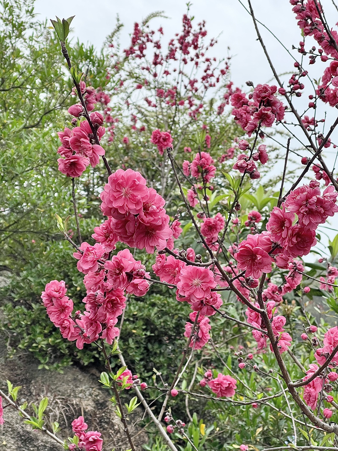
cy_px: 226
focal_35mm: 64
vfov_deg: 30.3
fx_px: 833
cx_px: 169
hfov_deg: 22.9
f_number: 2.2
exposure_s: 1/222
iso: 20
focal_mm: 7.5
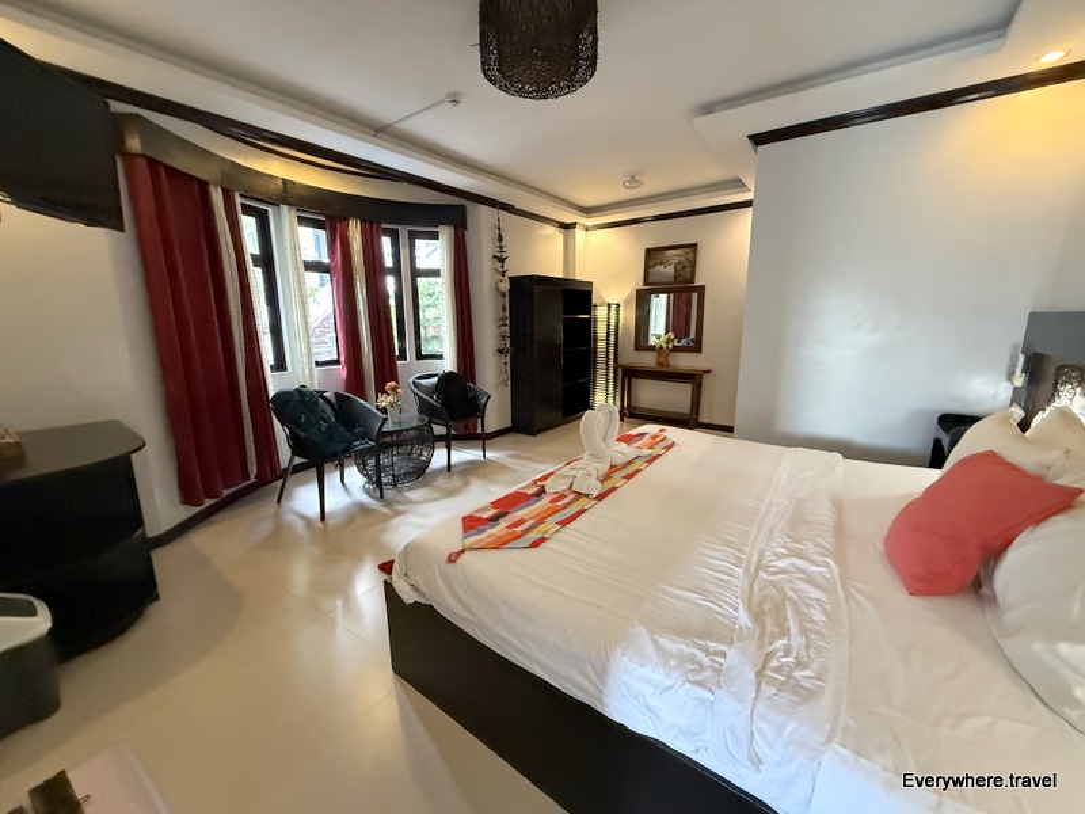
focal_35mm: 14
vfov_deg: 85.7
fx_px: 439
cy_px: 407
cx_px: 542
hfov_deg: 102.1
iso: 800
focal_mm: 2.22
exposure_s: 1/60
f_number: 2.2
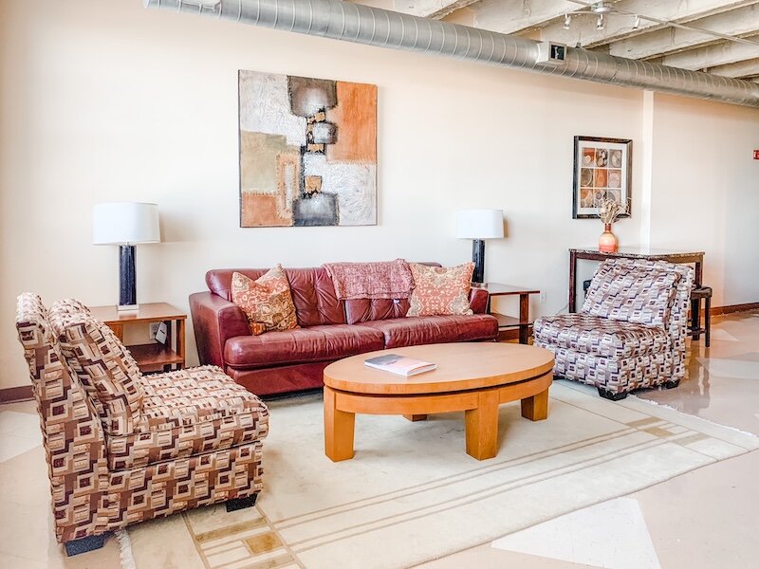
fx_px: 570
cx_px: 380
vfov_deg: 53.1
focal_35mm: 26
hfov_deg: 67.3
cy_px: 284
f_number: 1.8
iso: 125
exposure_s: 1/60
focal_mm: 4.25
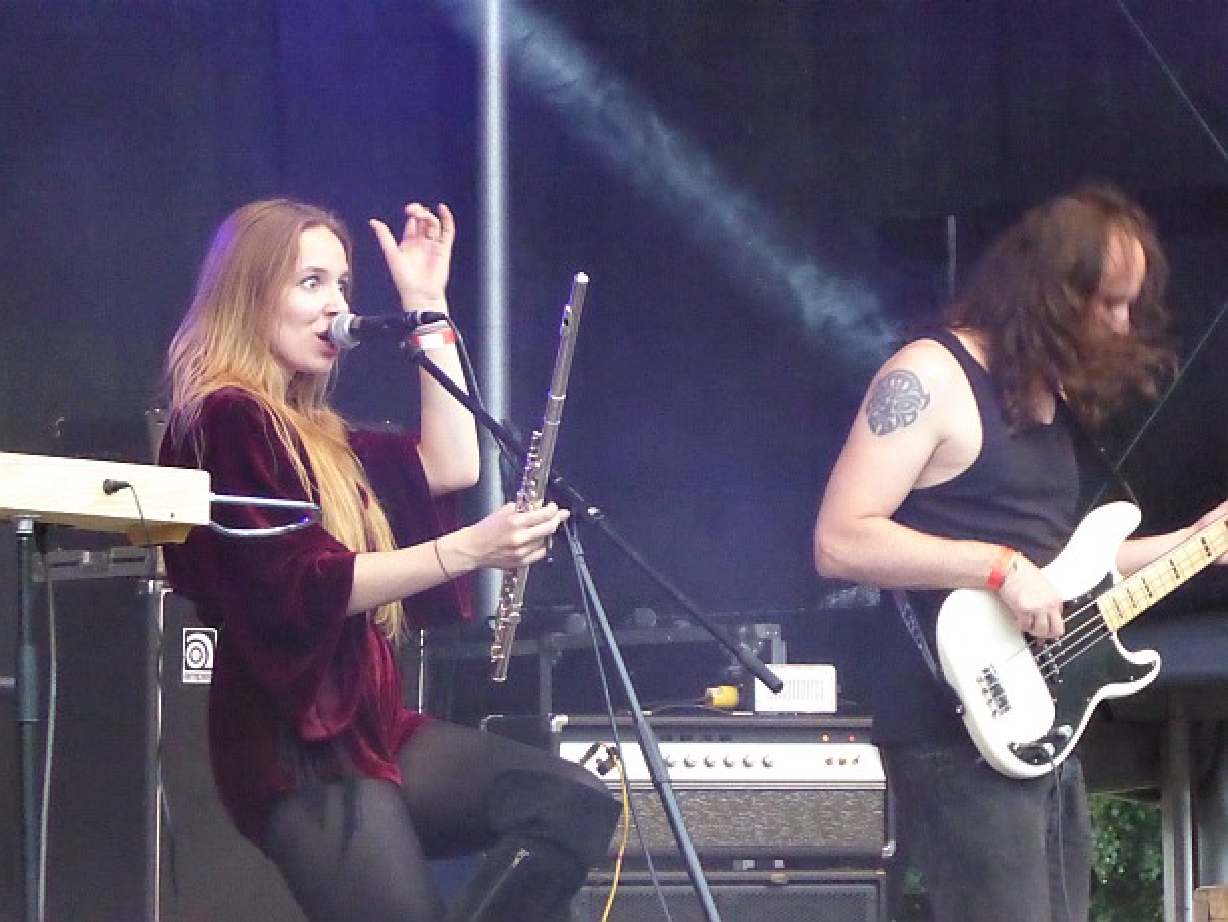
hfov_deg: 7.1
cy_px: 461
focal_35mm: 277
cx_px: 614
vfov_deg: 5.4
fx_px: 9830
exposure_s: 1/80
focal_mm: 44.8
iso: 3200
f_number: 5.6
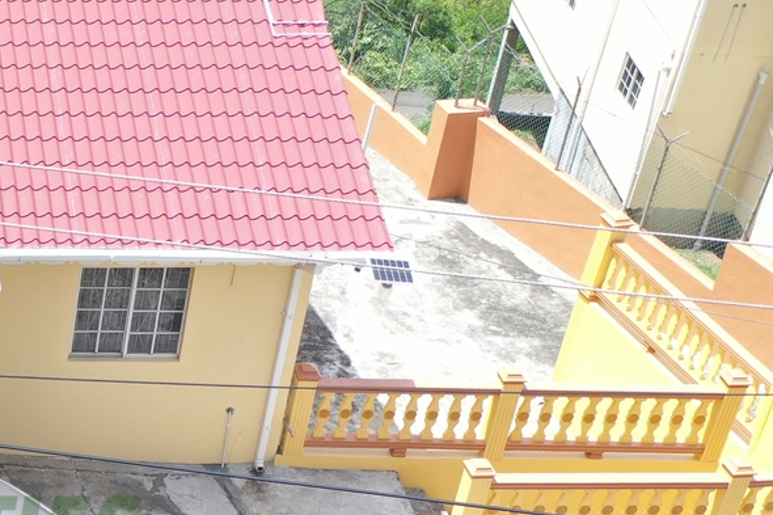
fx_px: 1803
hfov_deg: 21.3
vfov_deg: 16.2
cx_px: -308
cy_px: 359
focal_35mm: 84
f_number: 2.8
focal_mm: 10.26
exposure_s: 1/30
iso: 100
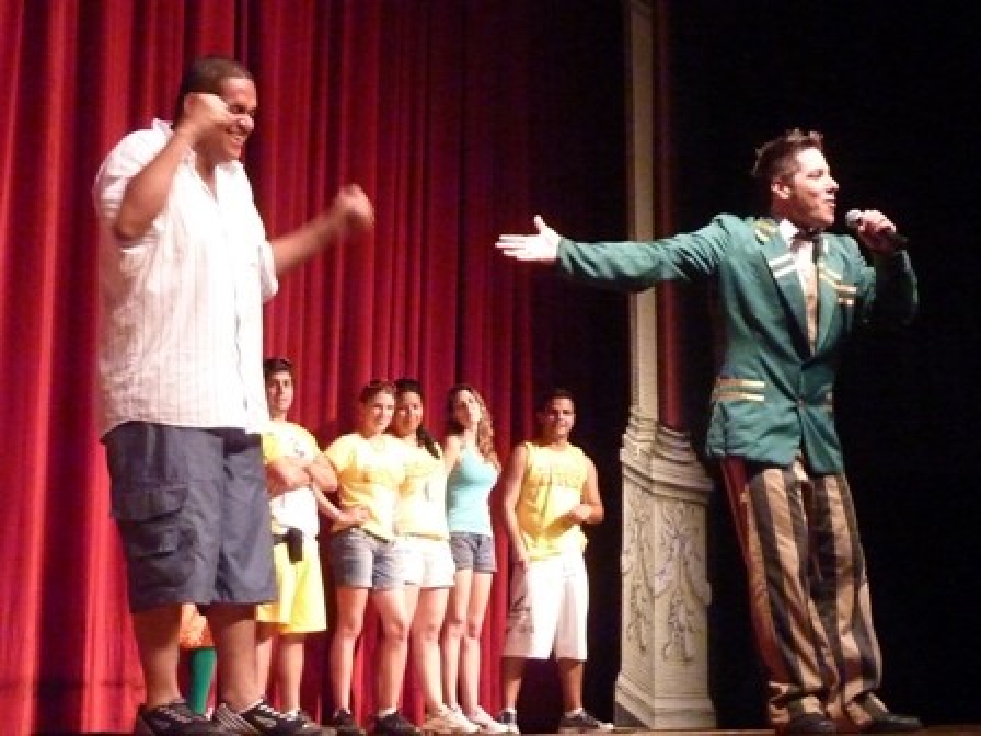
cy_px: 368
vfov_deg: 17.4
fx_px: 2409
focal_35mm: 85
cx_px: 490
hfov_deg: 23.0
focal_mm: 9.7
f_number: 3.9
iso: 800
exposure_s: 1/40
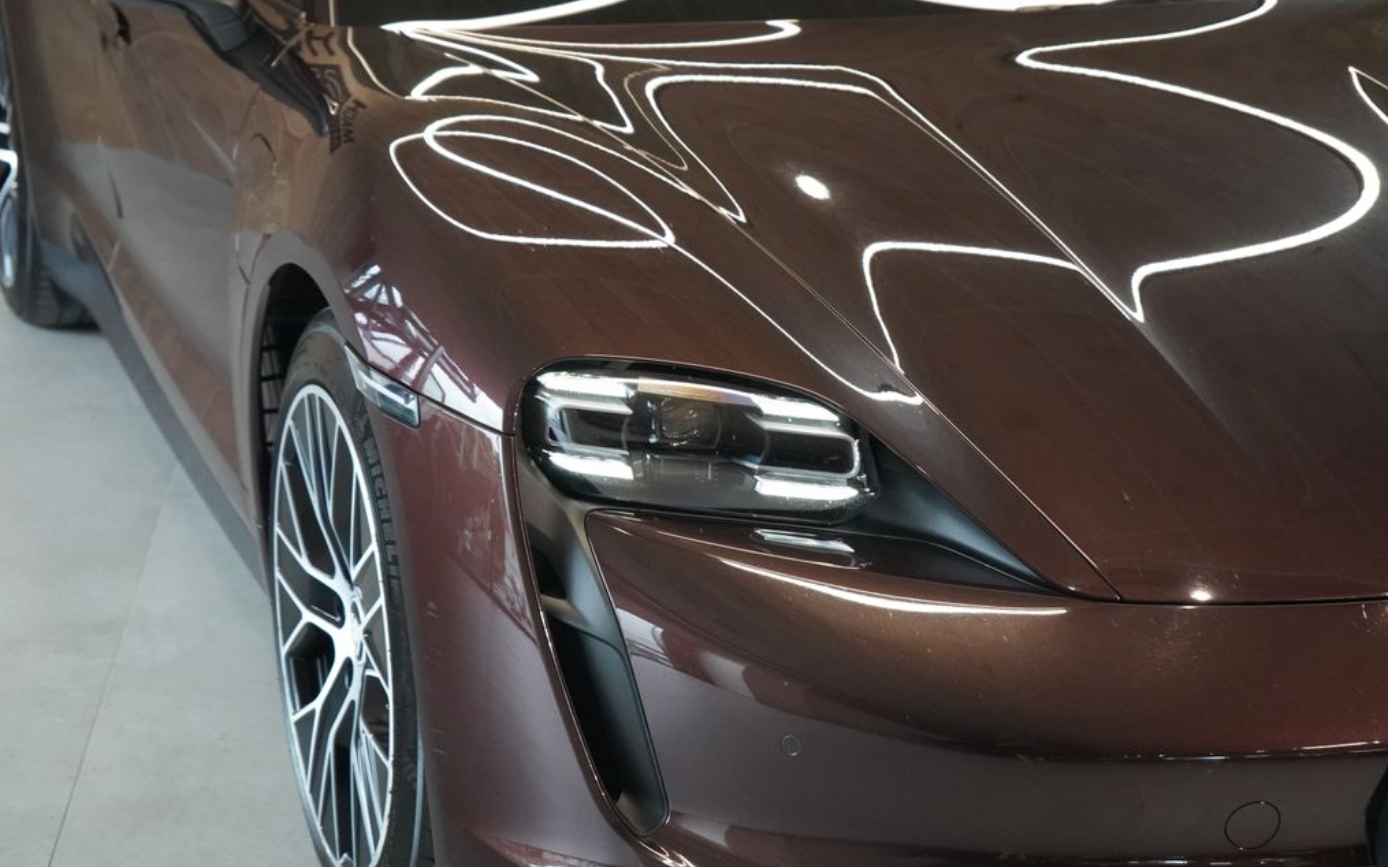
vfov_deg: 18.1
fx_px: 2723
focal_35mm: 72
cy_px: 414
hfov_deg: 28.6
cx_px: 696
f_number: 5.6
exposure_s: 1/160
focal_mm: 70
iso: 10000
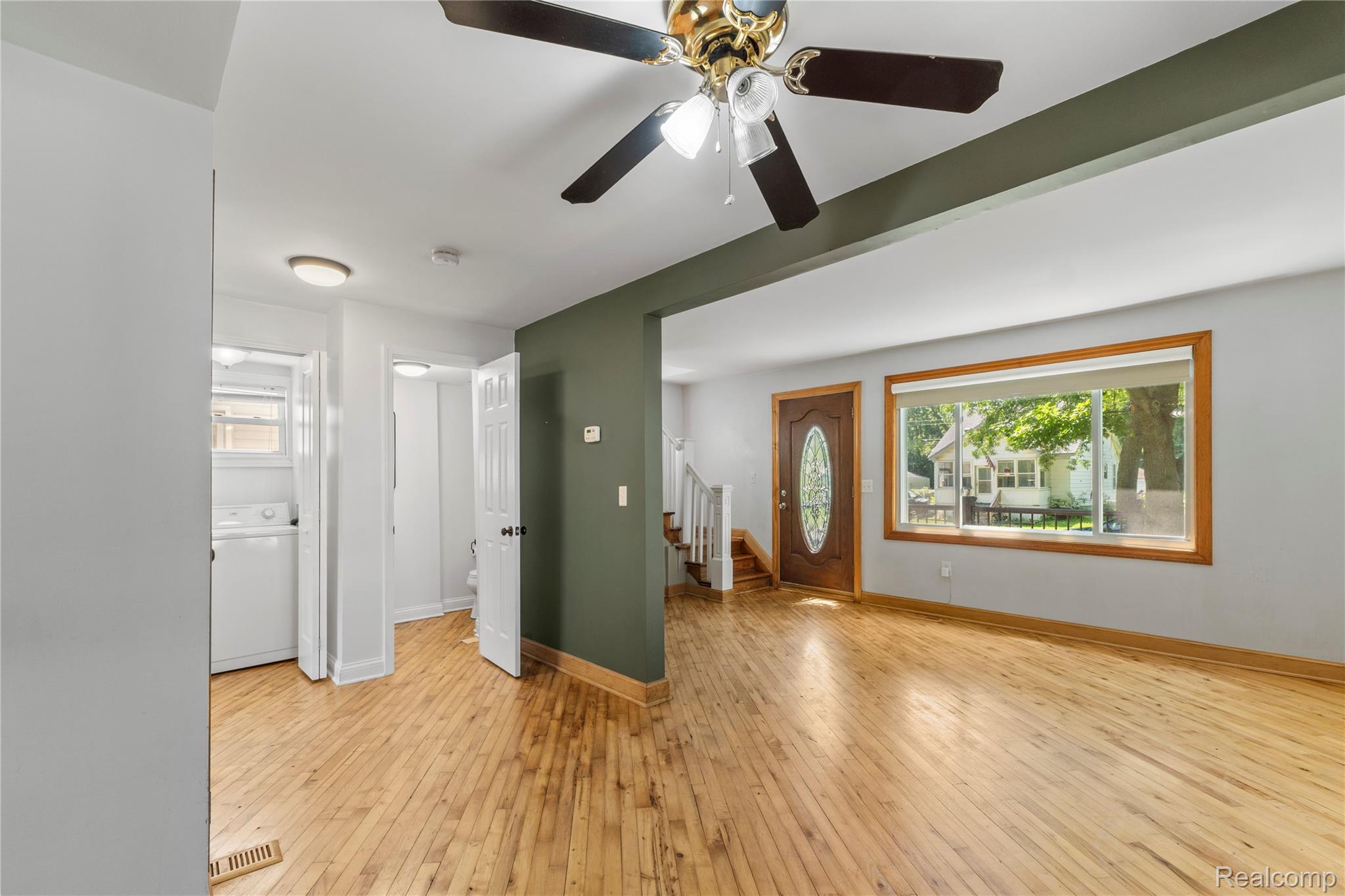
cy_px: 448
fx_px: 560
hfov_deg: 100.4
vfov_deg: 77.3
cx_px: 672
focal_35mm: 15
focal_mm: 10
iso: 100
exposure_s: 1/1.25
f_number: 8
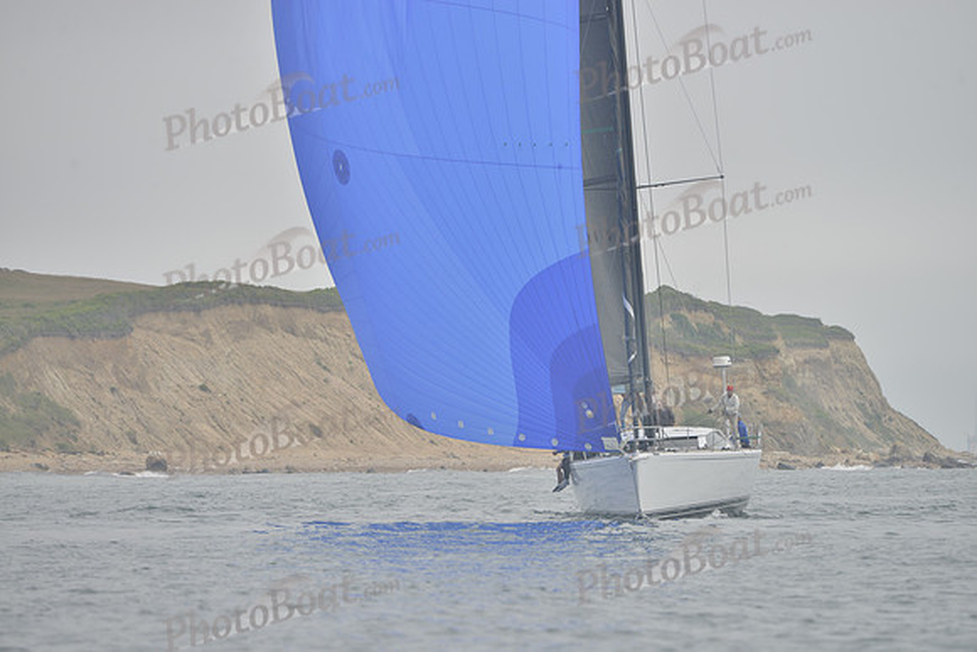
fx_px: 6515
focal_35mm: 240
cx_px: 488
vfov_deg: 5.7
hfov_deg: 8.6
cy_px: 326
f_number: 7.1
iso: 280
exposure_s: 1/1000
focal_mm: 240
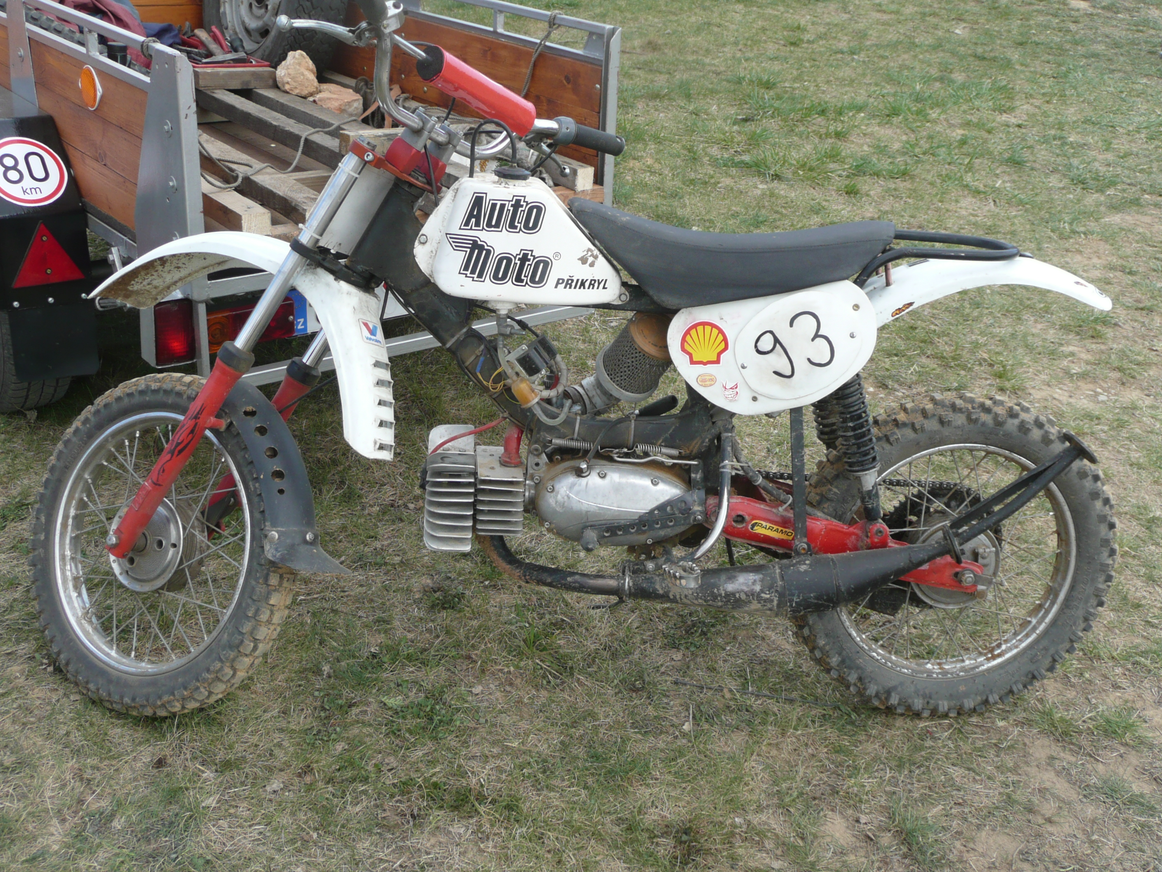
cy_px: 436
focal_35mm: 40
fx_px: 1343
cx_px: 581
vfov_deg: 36.0
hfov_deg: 46.8
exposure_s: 1/250
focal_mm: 6.5
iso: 100
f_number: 3.9
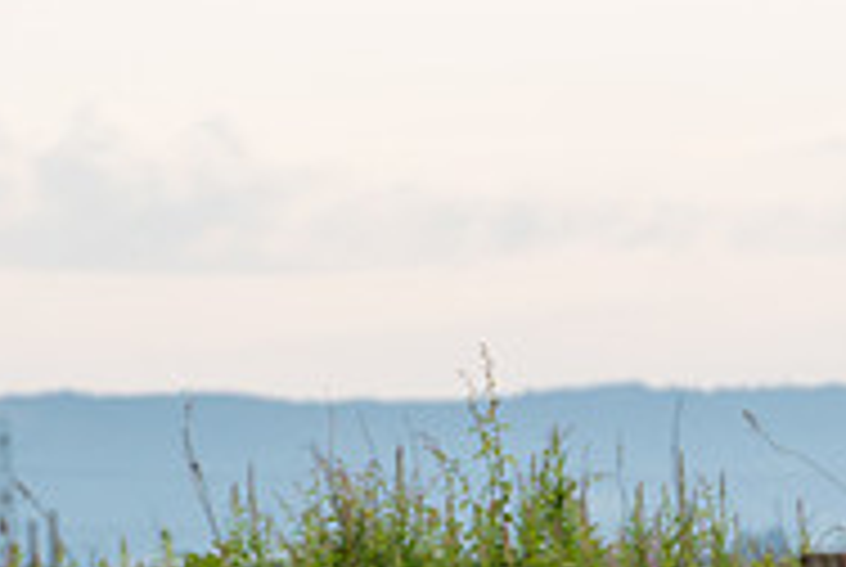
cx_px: -379
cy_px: 438
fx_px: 10191
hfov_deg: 4.7
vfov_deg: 3.2
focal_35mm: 433
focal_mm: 102
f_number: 4
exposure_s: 1/800
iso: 160
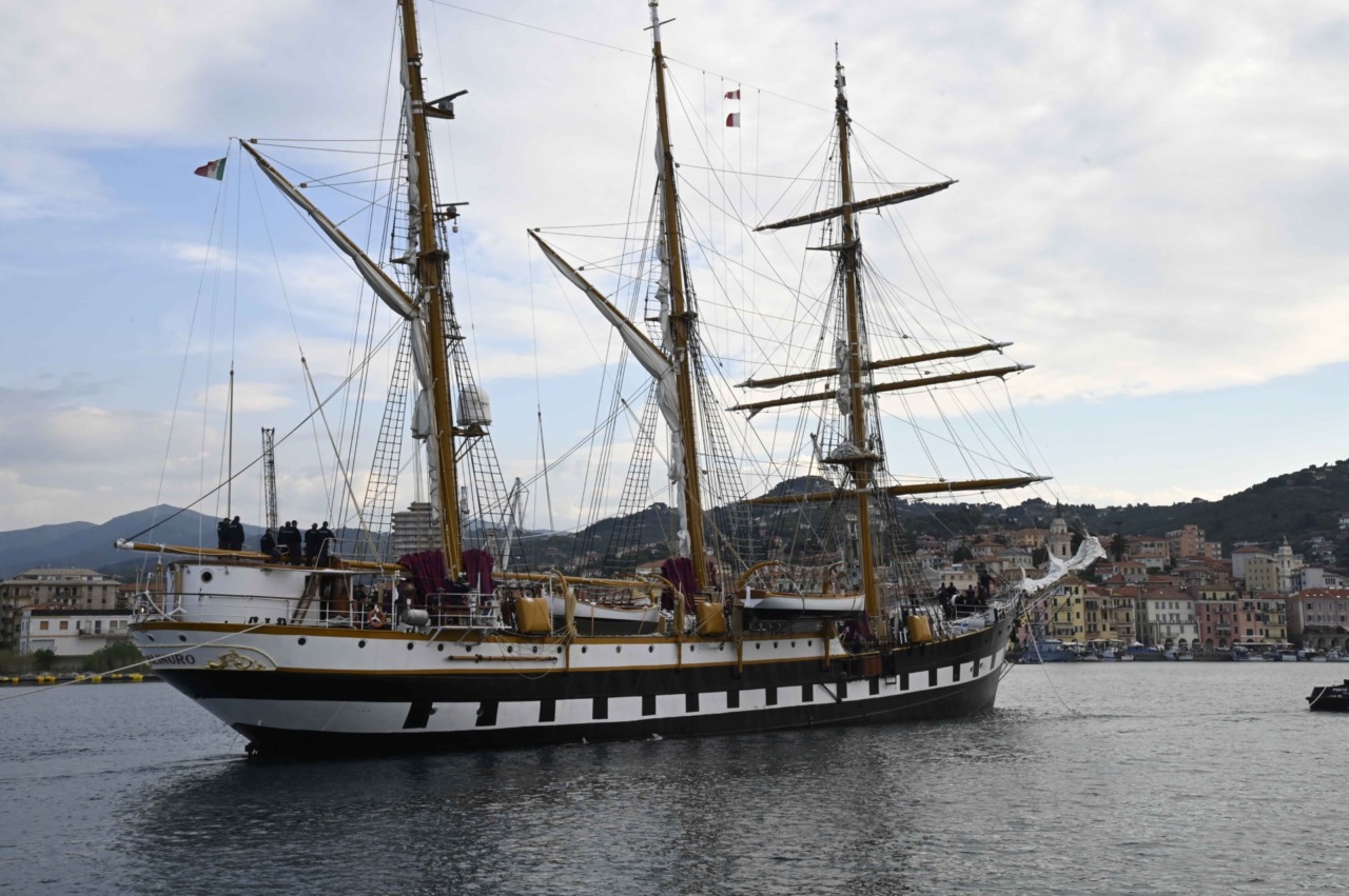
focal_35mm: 44
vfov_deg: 30.5
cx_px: 674
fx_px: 1647
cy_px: 448
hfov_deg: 44.5
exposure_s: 1/640
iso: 1600
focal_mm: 44
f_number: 14
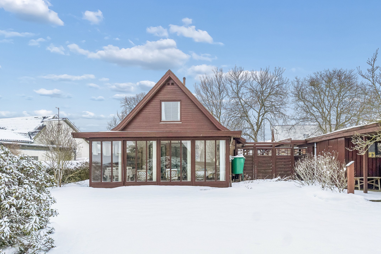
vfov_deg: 40.5
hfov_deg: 57.9
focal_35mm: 32
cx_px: 221
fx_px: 342
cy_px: 154
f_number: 8
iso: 640
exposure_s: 1/250
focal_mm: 15.5
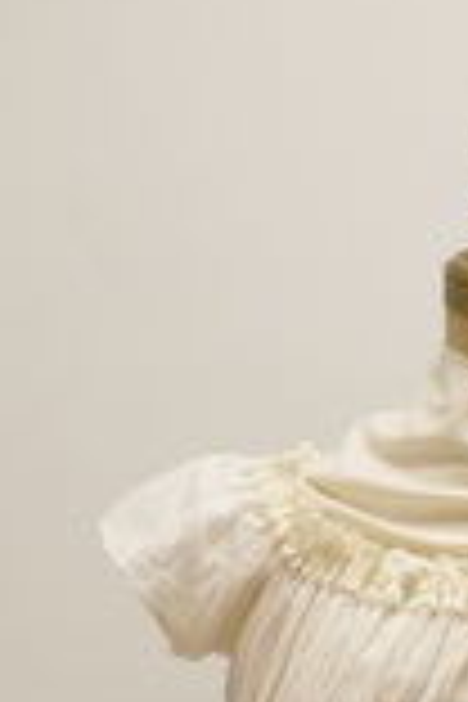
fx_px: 4212
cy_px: 693
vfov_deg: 9.5
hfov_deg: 6.3
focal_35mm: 216
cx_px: 526
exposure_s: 1/125
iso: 1600
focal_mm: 50
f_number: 8
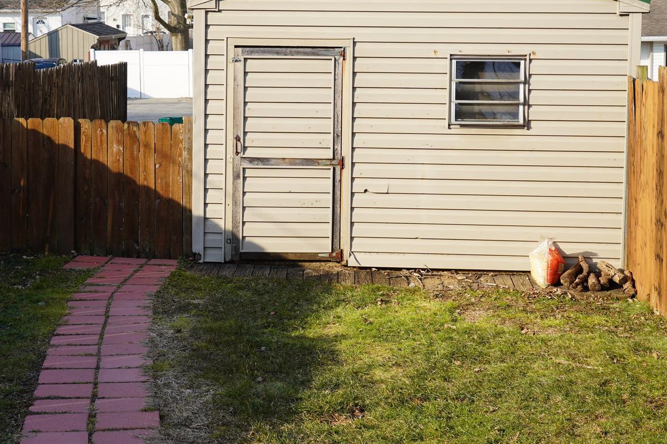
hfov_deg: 30.0
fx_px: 1241
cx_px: 253
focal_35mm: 67
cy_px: 178
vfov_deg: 20.3
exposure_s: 1/125
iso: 100
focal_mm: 38
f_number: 8
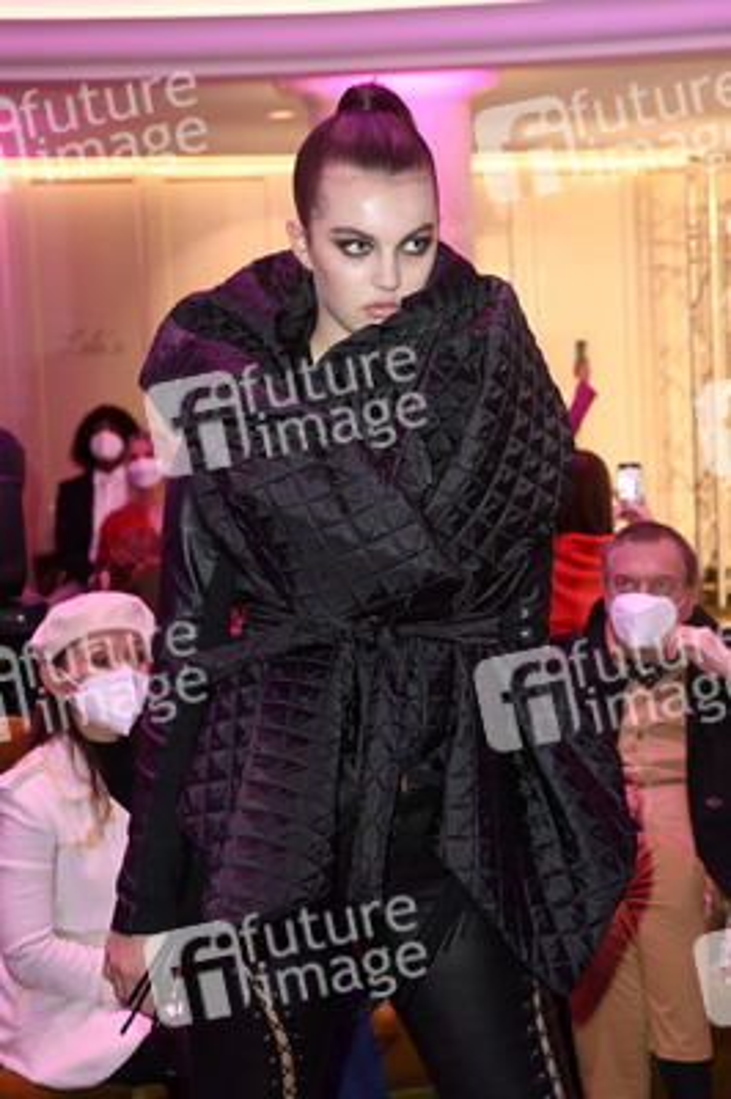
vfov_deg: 32.4
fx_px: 1892
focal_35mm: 62
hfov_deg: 21.9
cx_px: 366
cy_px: 550
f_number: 5.6
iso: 1600
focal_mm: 62
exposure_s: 1/80
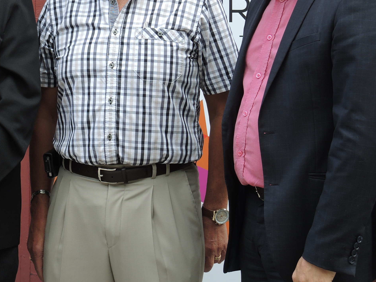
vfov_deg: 10.6
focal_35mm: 139
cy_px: 23
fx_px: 1510
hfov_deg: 14.0
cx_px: 23
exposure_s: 1/160
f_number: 3.2
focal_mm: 14.1
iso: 80
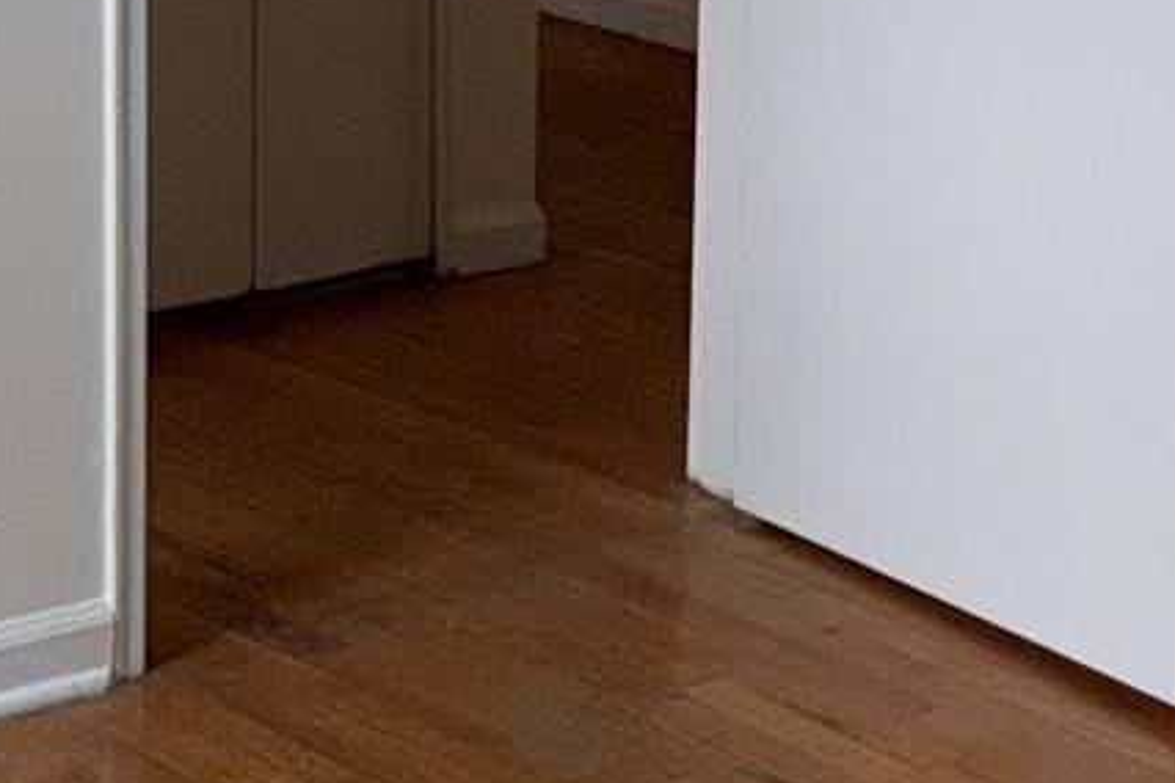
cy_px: -85
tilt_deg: -11.2
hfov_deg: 16.5
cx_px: 1307
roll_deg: -2.8
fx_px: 3916
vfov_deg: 11.3
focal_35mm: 120
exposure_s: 1/742
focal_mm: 6.76
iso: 50
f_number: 1.78
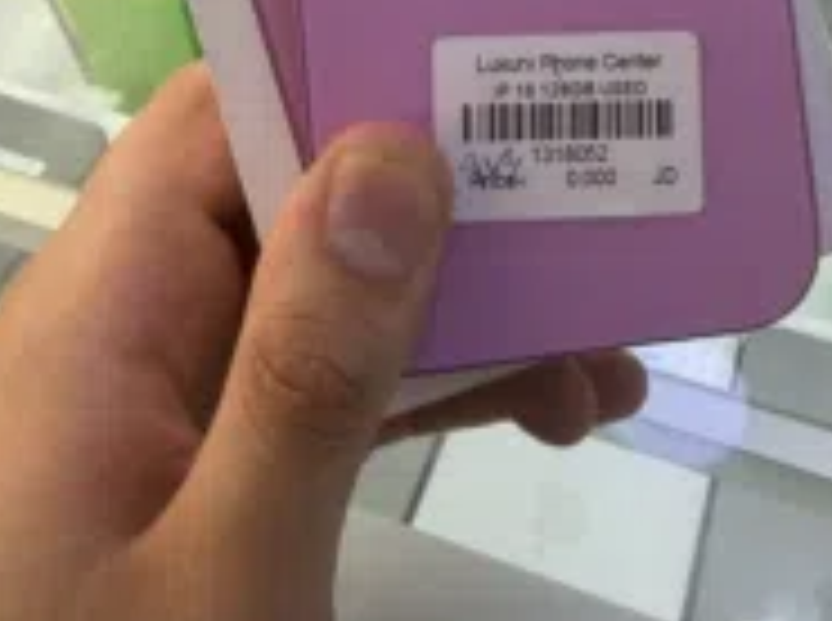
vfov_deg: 23.7
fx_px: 1247
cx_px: 481
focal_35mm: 52
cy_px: -238
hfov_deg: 36.8
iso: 40
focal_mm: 2.22
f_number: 2.2
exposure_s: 1/316
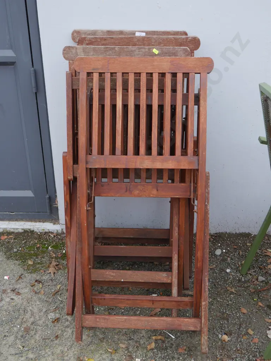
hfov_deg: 34.3
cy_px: 180
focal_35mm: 42
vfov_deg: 44.8
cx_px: 136
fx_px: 438
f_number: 5
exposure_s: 1/125
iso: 200
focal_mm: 21
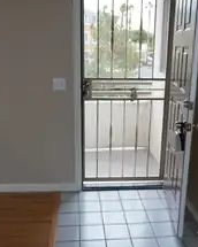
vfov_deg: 43.8
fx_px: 308
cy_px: 129
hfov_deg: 35.6
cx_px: 111
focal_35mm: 42
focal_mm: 16
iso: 125
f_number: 4
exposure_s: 1/60
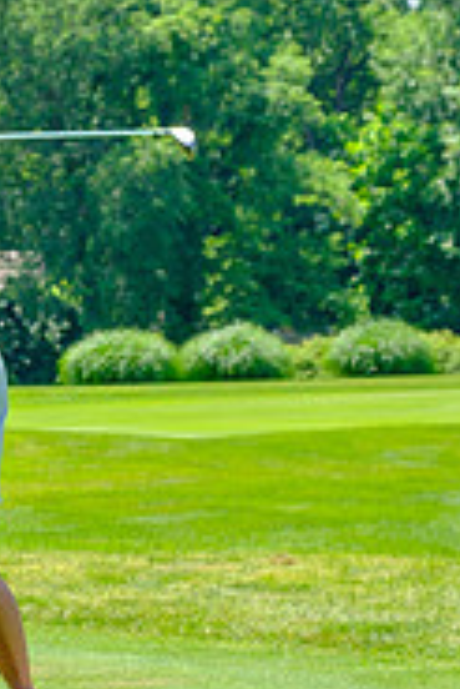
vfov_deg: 10.1
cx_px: -19
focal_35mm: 203
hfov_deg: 6.8
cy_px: 348
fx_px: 3883
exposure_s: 1/250
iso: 200
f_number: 5.6
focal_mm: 55
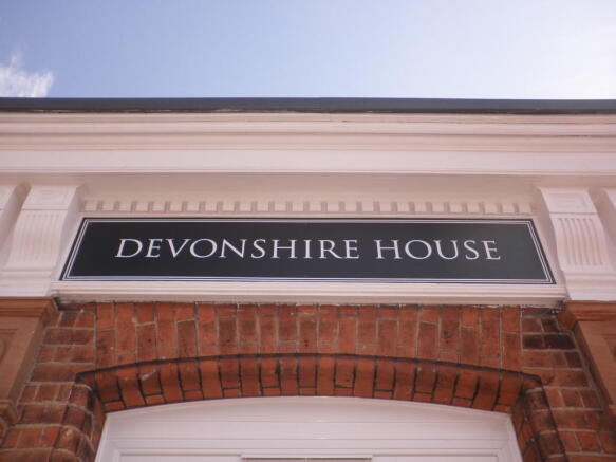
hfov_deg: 51.4
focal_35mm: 36
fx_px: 640
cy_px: 231
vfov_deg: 39.6
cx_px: 308
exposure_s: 1/320
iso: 64
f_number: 3.5
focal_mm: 6.3
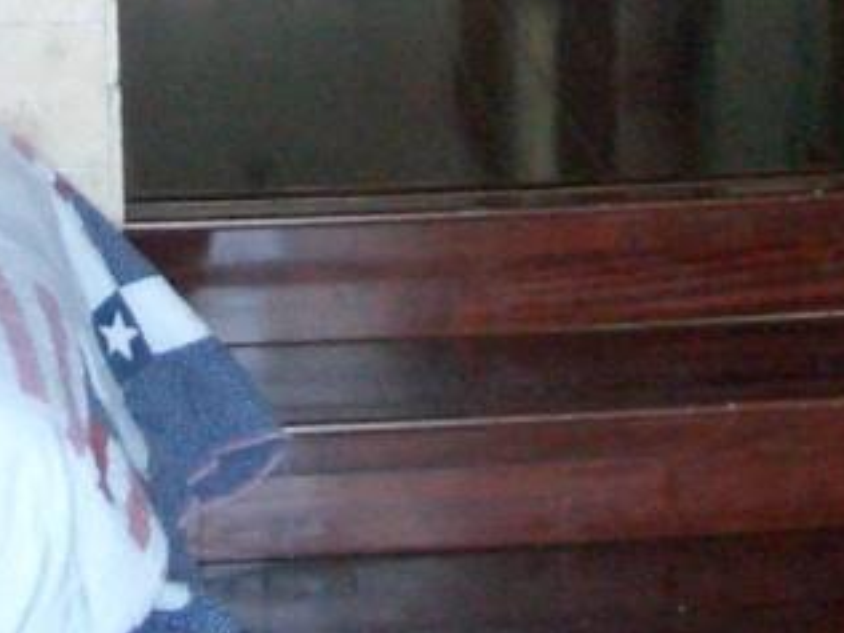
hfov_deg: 11.2
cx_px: 358
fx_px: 4316
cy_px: -537
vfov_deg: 8.1
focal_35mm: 177
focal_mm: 5.8
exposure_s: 1/60
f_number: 2.6
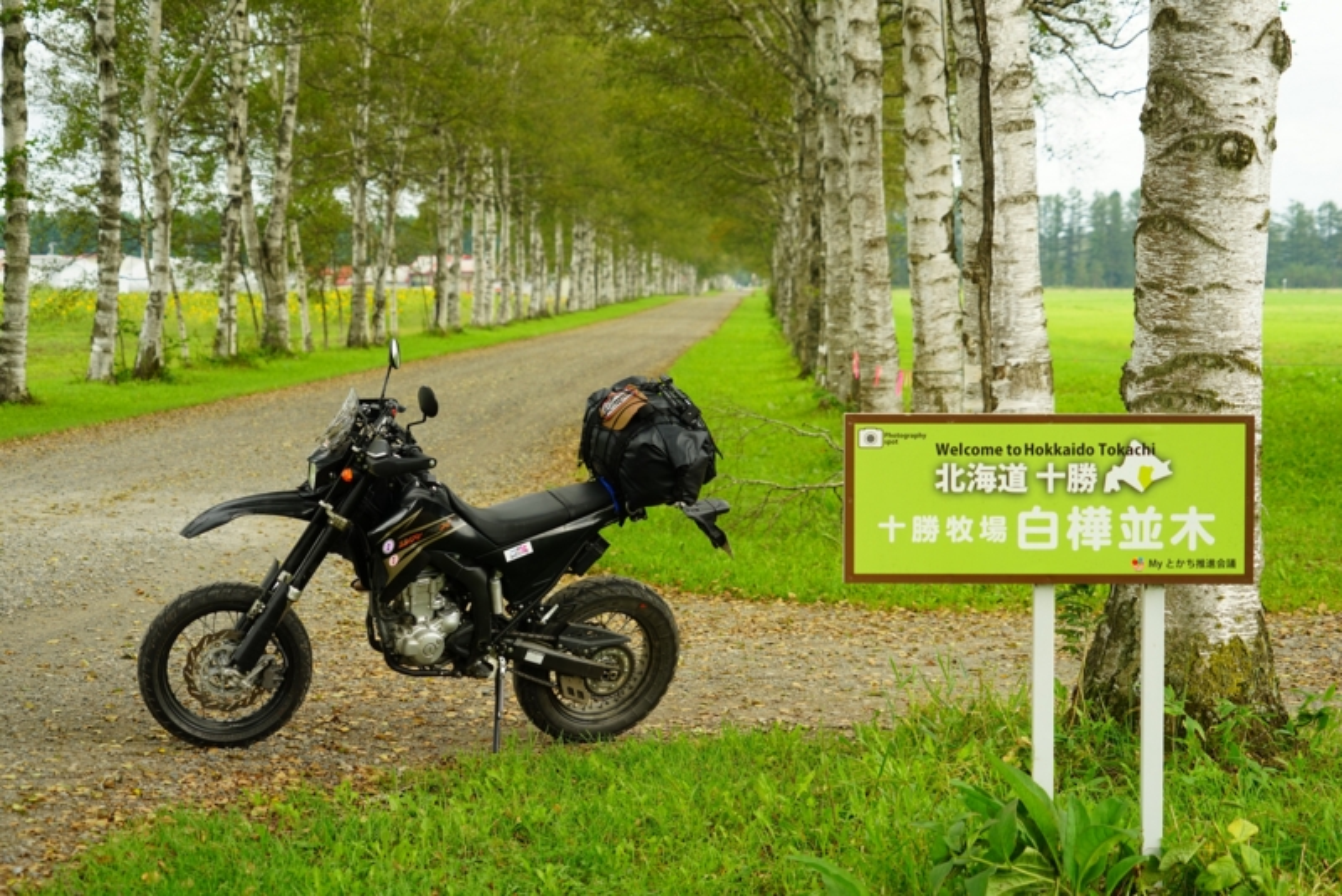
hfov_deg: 24.8
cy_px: 448
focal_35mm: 82
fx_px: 3058
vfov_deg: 16.7
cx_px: 671
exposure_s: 1/100
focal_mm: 82
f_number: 6.3
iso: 160
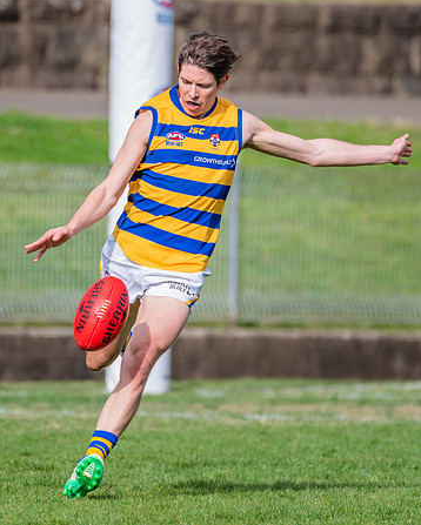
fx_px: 14428
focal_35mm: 927
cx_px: 188
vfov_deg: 2.1
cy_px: 244
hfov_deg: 1.7
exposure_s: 1/1600
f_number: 9
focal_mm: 600
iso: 800
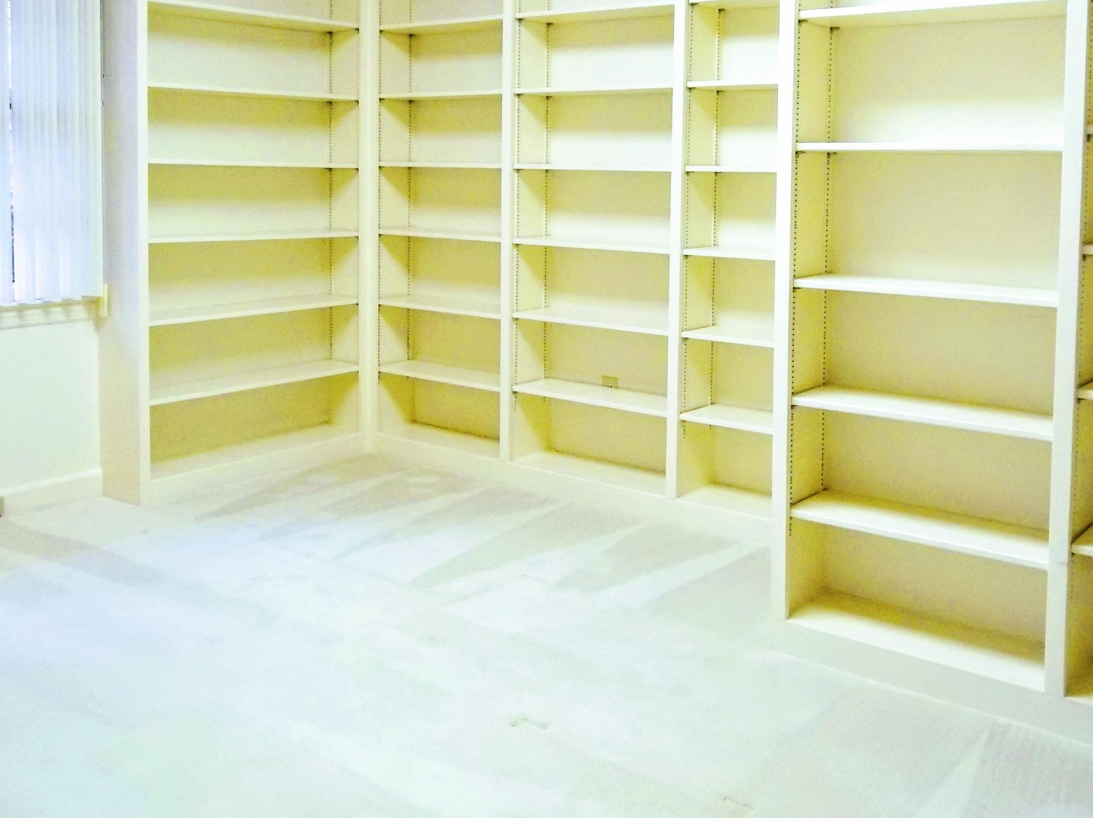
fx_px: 1167
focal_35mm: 37
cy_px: 231
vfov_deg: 37.9
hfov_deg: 50.2
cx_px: 530
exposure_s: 1/30
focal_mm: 4.5
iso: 640
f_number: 3.5
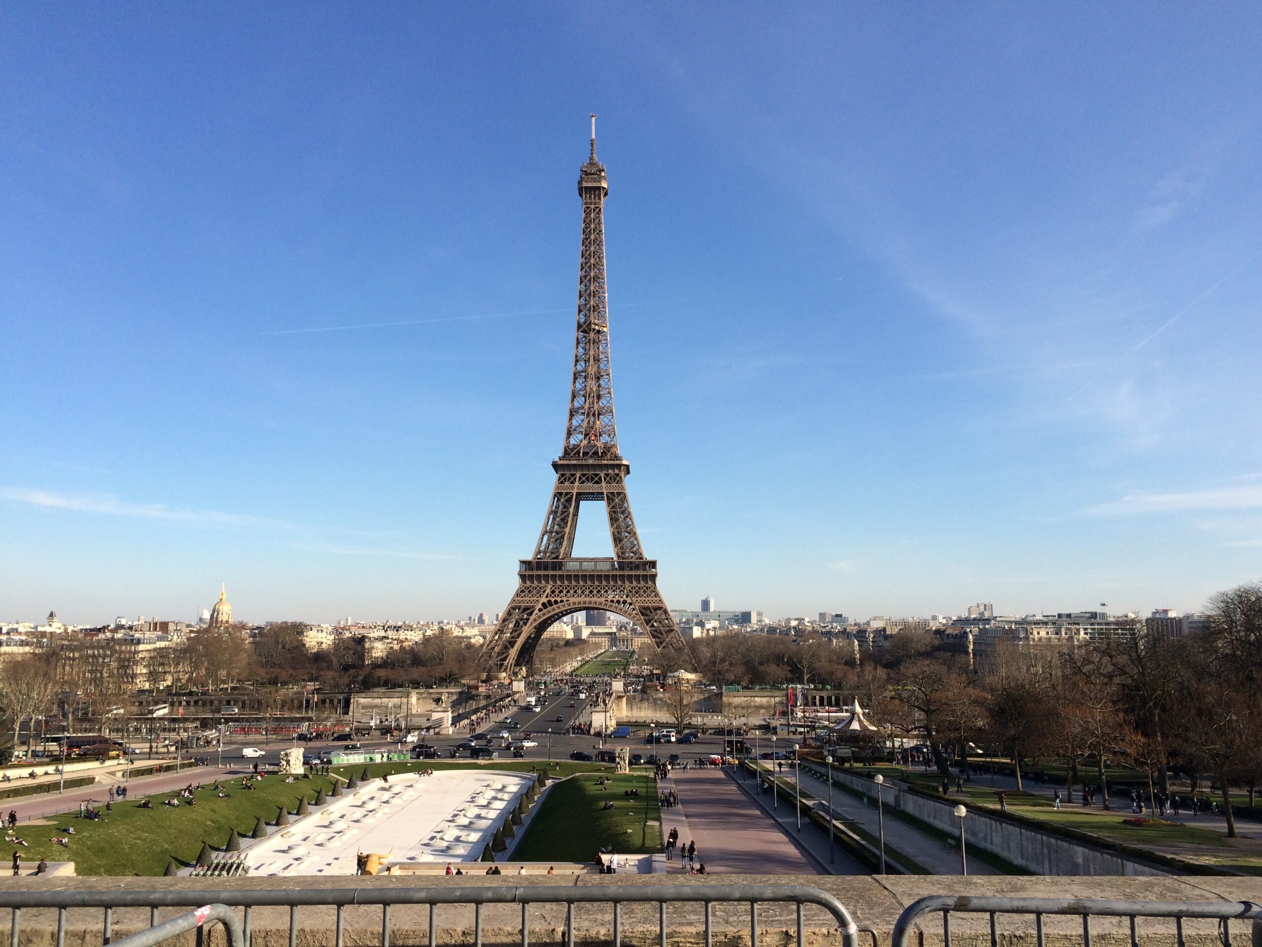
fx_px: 1057
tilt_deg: +8.1
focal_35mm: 29
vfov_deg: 48.2
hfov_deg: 61.7
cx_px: 631
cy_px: 474
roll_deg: +0.0
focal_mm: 4.15
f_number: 2.2
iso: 32
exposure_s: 1/1786
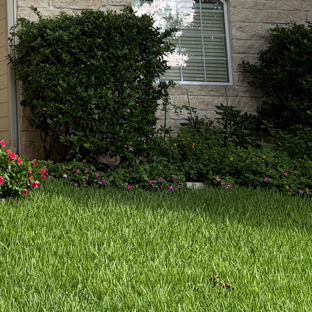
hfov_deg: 18.8
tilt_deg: +8.9
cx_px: -182
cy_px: -4
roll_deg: -1.7
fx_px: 806
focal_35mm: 79
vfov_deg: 21.1
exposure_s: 1/2283
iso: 50
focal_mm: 5.96
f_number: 1.6
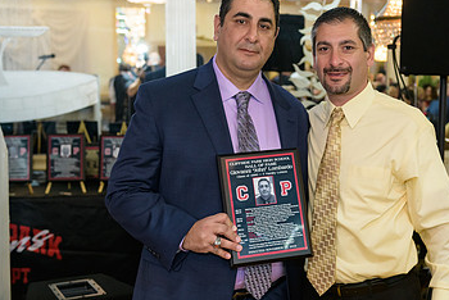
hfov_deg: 34.0
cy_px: 149
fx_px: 724
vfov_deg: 23.4
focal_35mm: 58
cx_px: 313
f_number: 3.2
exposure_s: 1/125
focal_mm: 35
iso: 1000
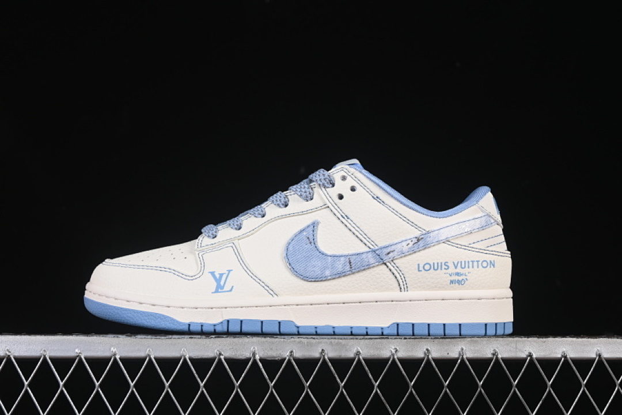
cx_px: 311
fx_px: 1296
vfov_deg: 18.2
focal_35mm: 75
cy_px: 208
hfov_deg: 27.0
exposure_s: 1/80
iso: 160
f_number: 8
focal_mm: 50
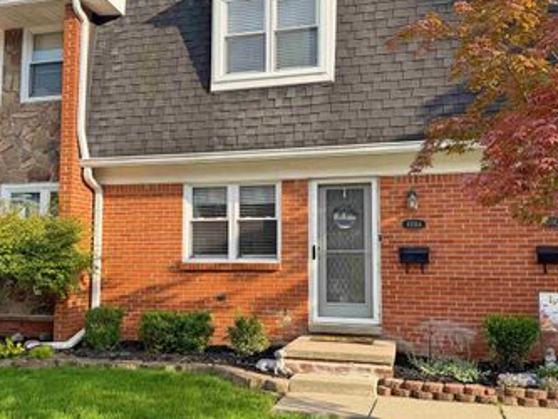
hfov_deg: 51.2
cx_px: 250
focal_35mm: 36
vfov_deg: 39.7
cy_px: 212
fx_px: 581
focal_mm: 6.76
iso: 80
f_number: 1.78
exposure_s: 1/1493
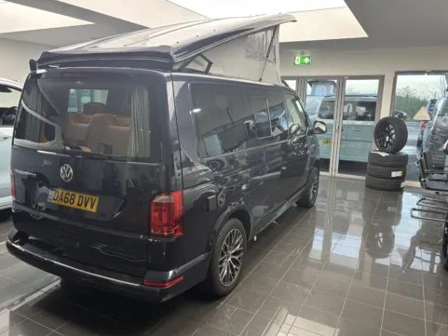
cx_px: 231
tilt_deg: -11.3
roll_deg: -1.3
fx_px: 350
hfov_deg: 65.3
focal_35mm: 27
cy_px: 165
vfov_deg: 51.4
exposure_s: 1/50
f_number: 1.6
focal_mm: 5.96
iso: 125
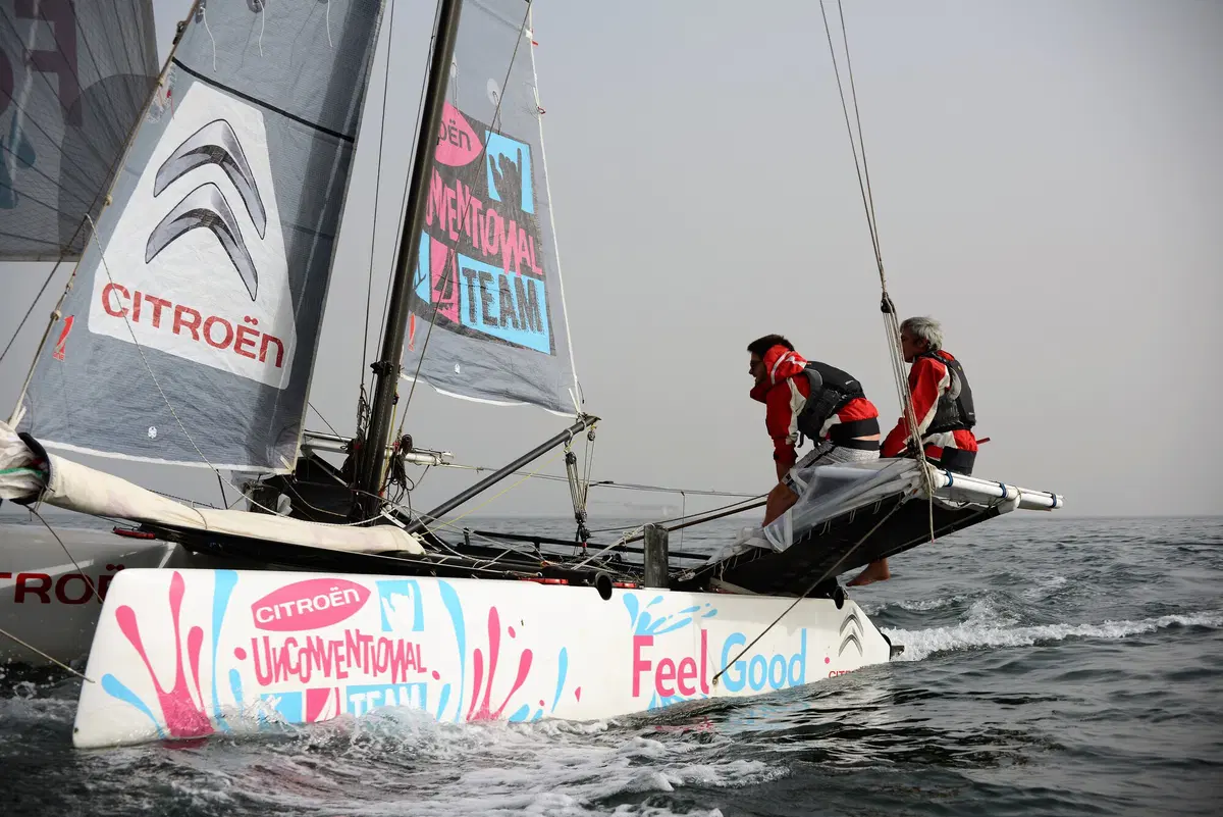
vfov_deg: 24.6
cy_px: 408
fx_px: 1869
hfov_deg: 36.2
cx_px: 612
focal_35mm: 55
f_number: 11
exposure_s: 1/250
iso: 100
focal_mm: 55
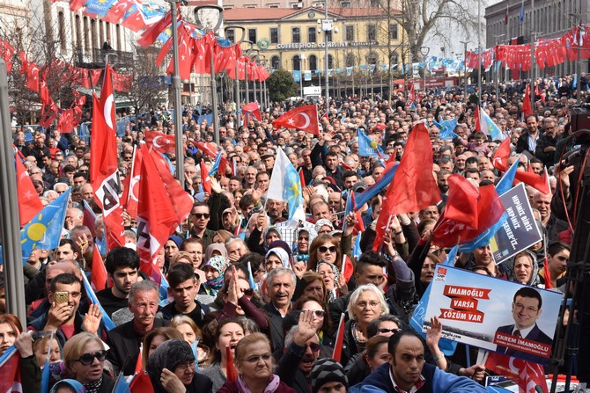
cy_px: 196
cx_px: 295
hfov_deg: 27.0
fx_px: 1229
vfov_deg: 18.2
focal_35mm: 75
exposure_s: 1/640
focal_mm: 50
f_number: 13
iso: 800
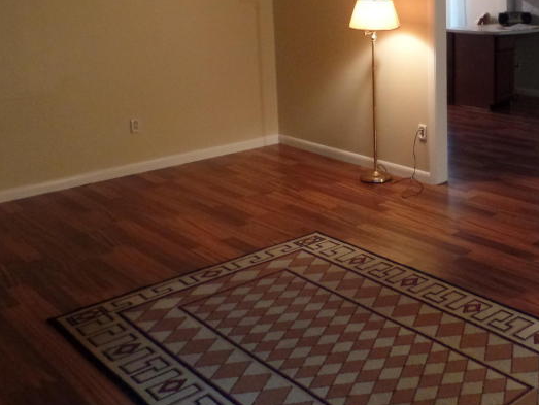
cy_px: 80
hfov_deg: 40.7
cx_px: 410
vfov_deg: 31.4
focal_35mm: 45
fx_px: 701
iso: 480
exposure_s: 1/15
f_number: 2.8
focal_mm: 4.1
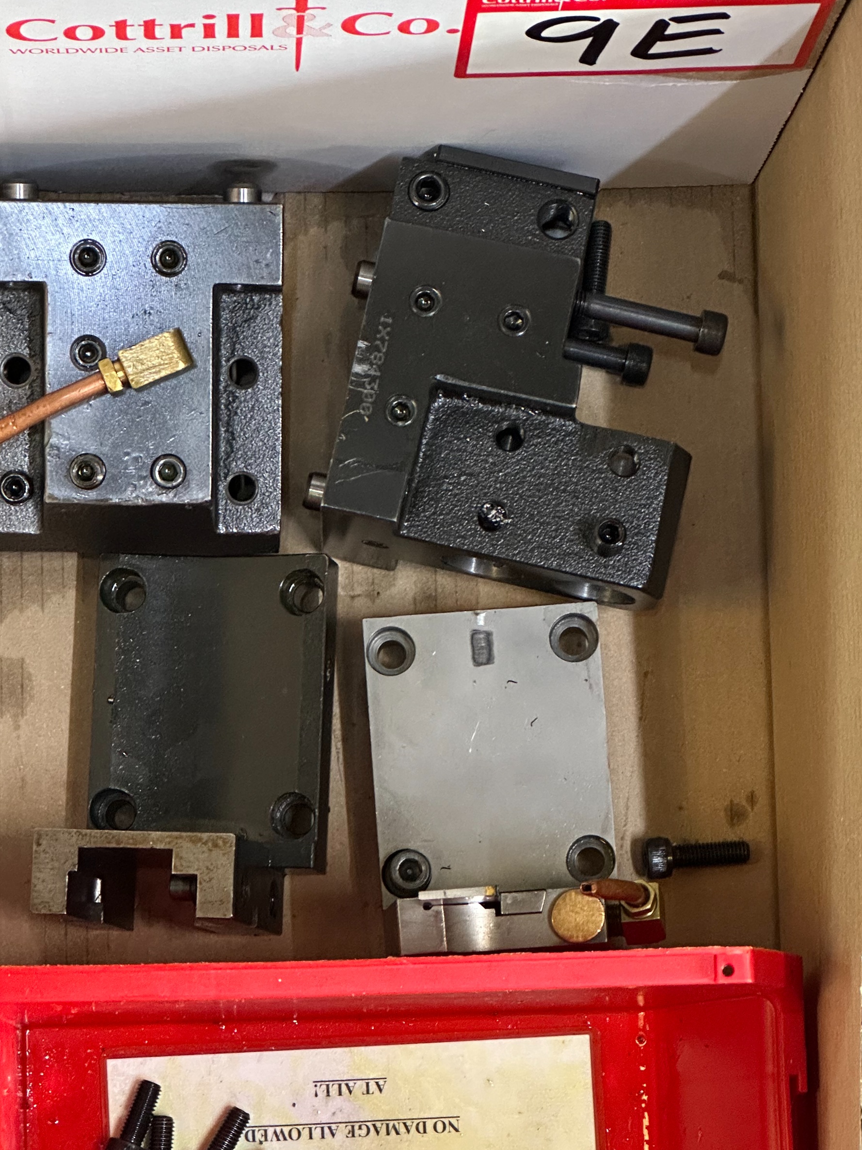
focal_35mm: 106
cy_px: 743
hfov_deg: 14.0
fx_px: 3520
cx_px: 407
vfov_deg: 18.5
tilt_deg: -82.5
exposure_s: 1/50
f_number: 2.8
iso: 640
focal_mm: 9
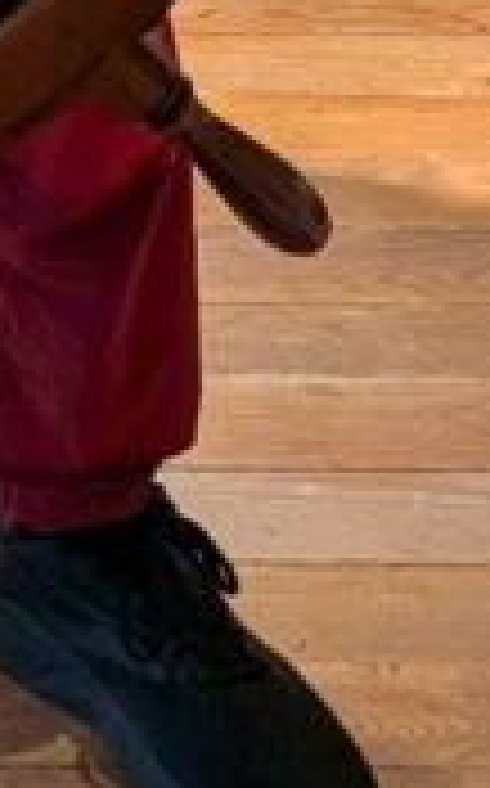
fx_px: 3191
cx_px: -521
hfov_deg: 8.3
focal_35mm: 149
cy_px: -1072
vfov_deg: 11.7
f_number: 1.7
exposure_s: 1/120
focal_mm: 4.53
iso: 484
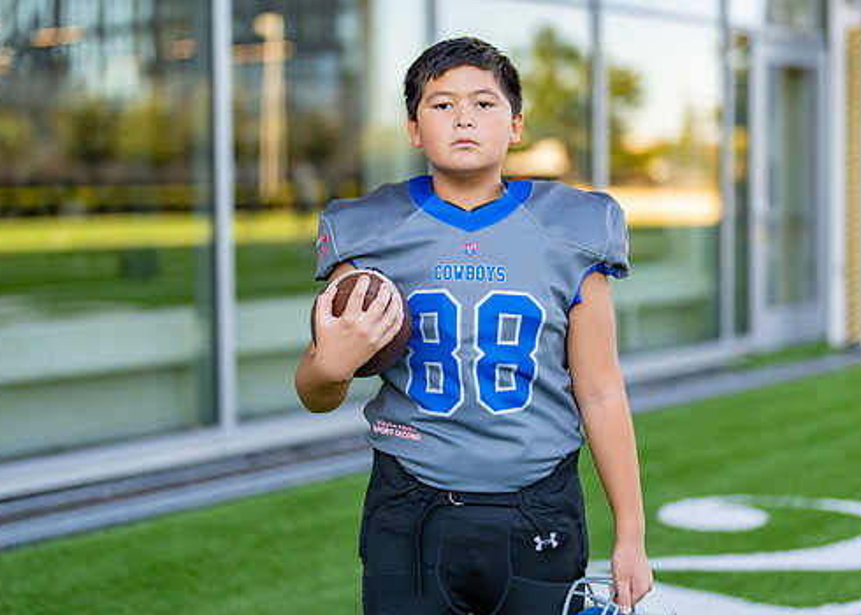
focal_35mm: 64
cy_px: 279
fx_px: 1565
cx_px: 483
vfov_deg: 22.2
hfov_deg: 30.7
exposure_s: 1/640
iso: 100
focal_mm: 50
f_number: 1.2
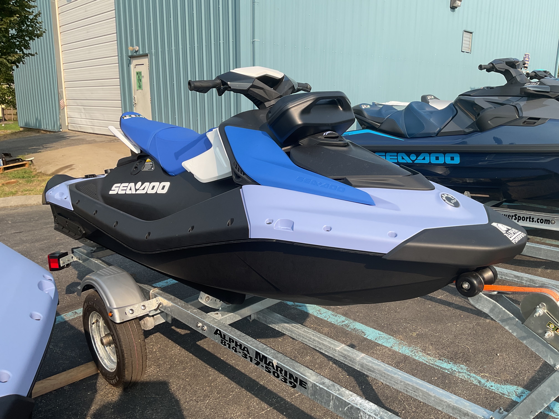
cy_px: 210
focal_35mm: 29
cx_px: 280
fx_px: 468
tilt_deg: -13.0
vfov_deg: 48.2
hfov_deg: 61.7
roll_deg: -0.5
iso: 16
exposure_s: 1/1055
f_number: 1.8
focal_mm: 3
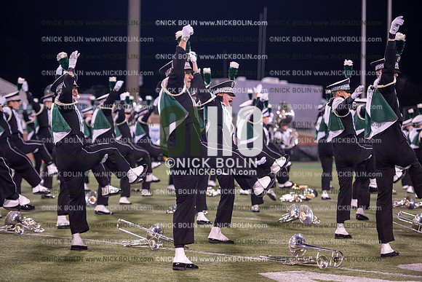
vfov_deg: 11.4
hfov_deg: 17.1
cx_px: 211
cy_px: 141
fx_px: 1407
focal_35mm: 120
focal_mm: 120
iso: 2500
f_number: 2.8
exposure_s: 1/1250
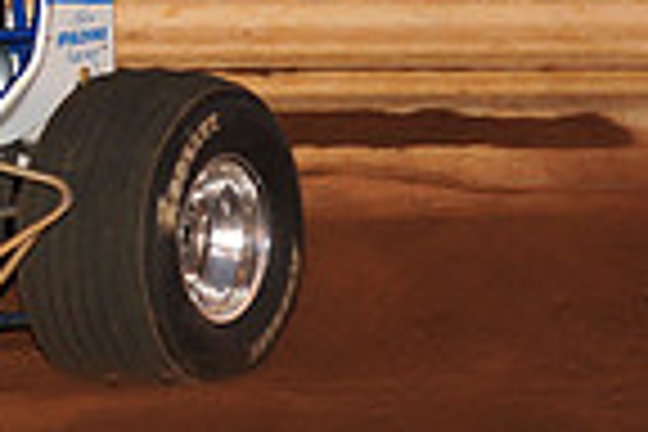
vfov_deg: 2.7
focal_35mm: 502
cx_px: -342
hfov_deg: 4.1
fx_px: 9035
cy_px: -166
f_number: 6.3
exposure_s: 1/250
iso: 640
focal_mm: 125
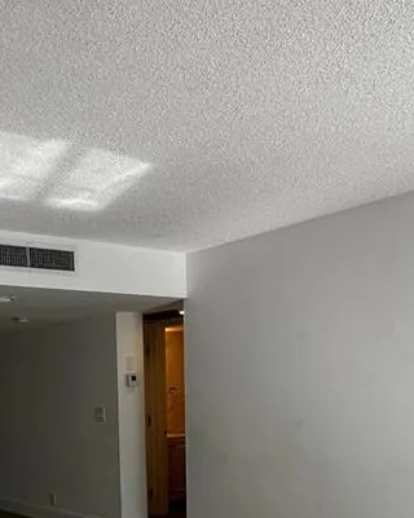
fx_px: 628
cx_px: 48
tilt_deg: -8.8
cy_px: 477
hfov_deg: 34.6
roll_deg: +1.4
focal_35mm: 41
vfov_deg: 40.9
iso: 40
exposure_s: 1/99
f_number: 2.2
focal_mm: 2.22
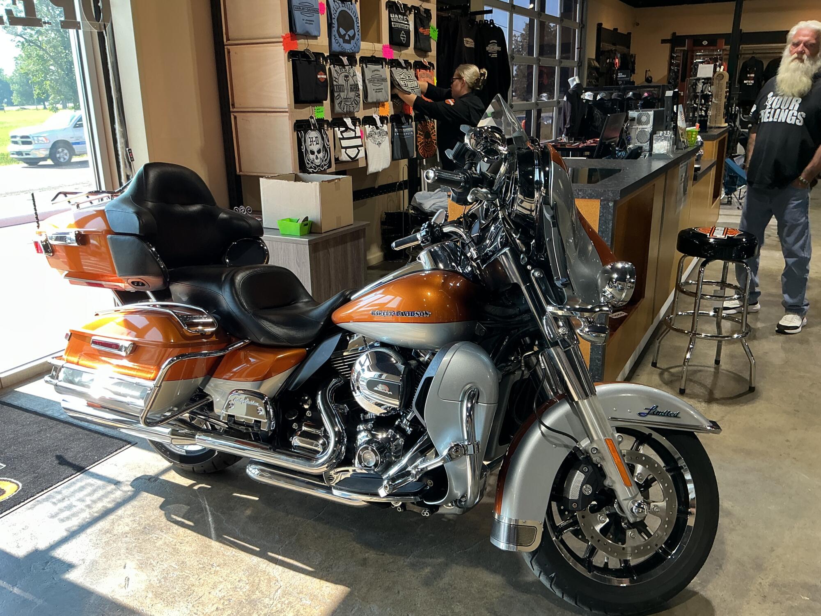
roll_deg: +1.2
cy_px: 308
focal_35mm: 29
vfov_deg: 48.2
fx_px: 688
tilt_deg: -16.3
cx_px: 410
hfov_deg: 61.7
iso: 40
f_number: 1.8
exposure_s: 1/100
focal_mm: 3
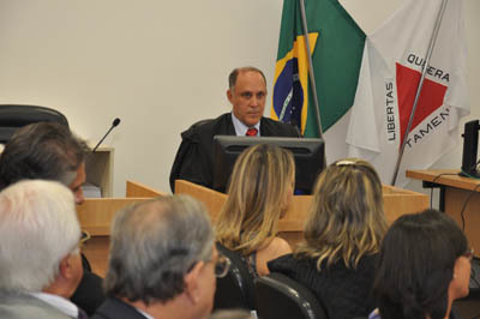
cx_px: 240
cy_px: 160
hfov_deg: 19.5
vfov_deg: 13.0
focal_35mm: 105
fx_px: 1399
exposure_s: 1/40
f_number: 5.6
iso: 500
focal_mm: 70
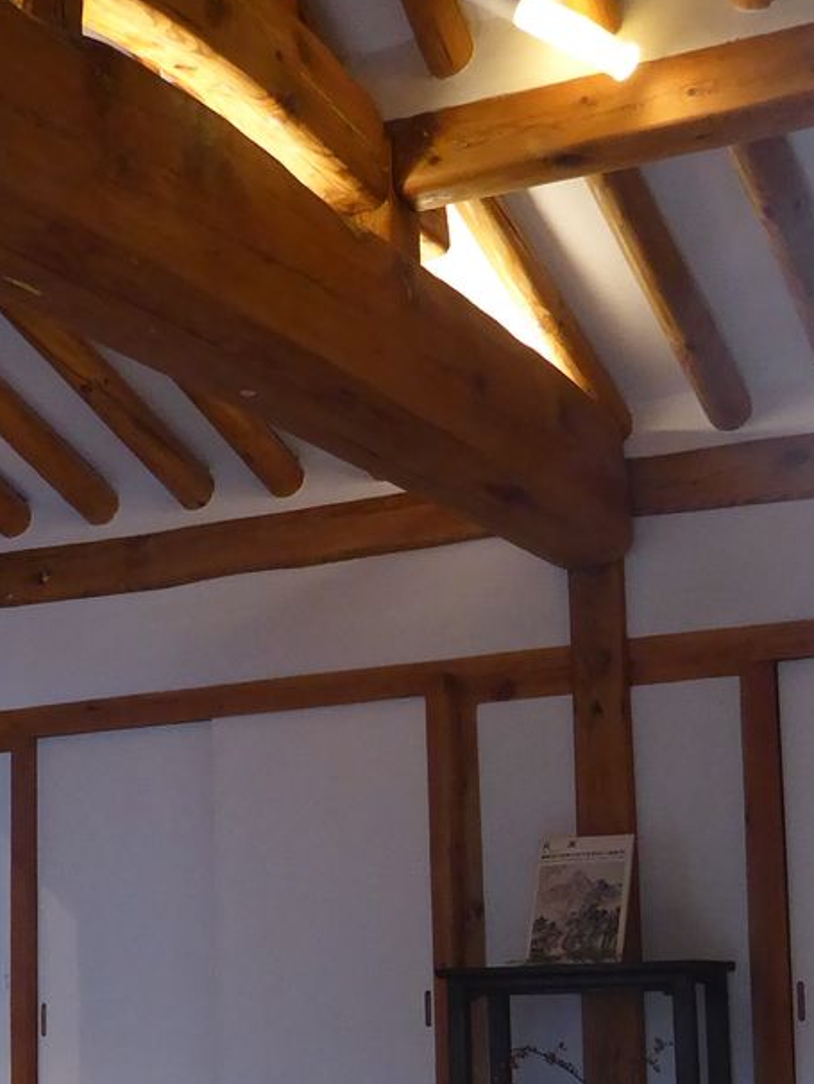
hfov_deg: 22.3
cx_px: 381
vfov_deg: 29.2
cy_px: 719
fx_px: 2068
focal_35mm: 66
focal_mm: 4.3
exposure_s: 1/60
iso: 400
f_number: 3.3
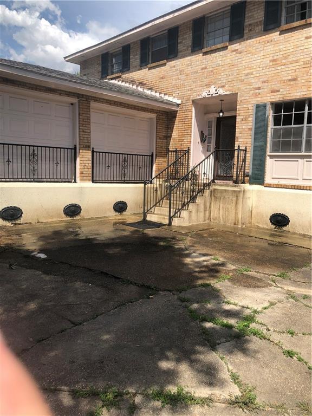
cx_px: 156
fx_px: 336
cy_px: 208
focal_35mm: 28
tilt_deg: -6.4
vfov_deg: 63.4
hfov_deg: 49.7
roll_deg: -0.5
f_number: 1.8
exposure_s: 1/1675
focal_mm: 3.99
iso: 20
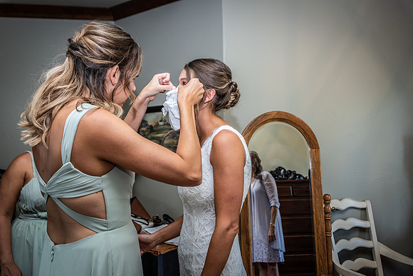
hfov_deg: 54.4
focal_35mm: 35
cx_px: 206
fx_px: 402
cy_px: 138
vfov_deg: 37.9
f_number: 4.5
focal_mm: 35
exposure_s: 1/160
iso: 400
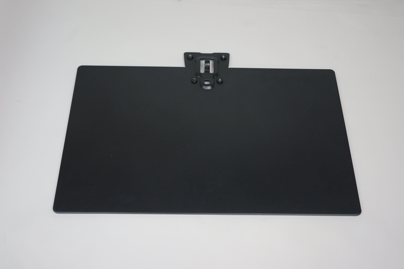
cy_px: 134
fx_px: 437
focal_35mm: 39
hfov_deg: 49.6
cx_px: 202
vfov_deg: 34.1
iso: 1000
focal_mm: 39
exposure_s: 1/160
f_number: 4
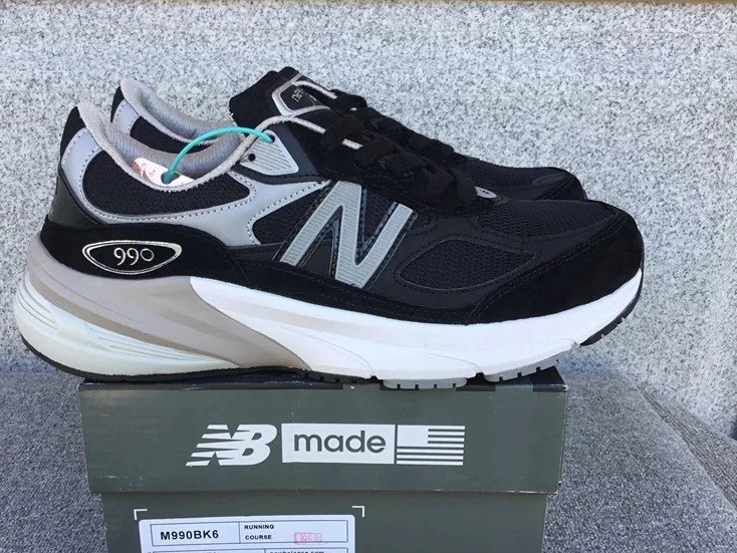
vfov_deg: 37.6
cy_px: 337
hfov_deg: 48.9
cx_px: 334
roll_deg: +0.1
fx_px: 809
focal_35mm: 38
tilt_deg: -21.5
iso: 25
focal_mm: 3.3
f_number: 2.4
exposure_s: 1/102
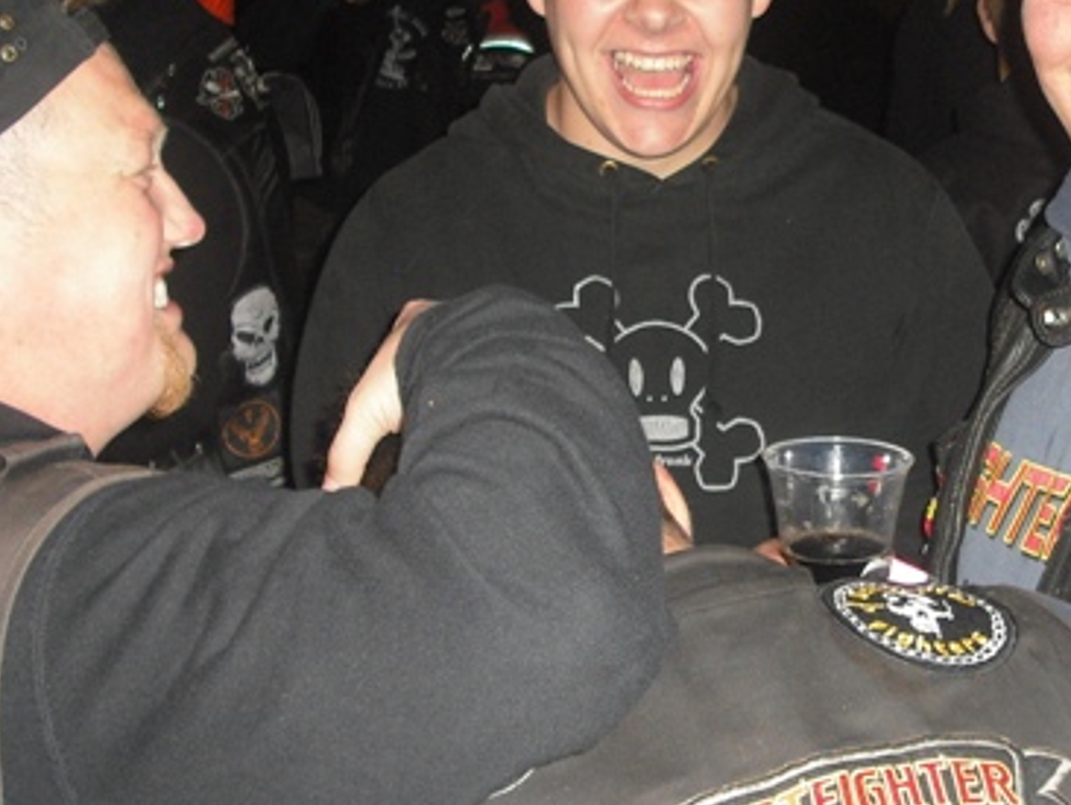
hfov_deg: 26.3
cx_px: 805
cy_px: 337
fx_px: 2260
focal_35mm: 73
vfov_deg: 20.2
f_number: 2.8
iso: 200
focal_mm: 6.2
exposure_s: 1/60
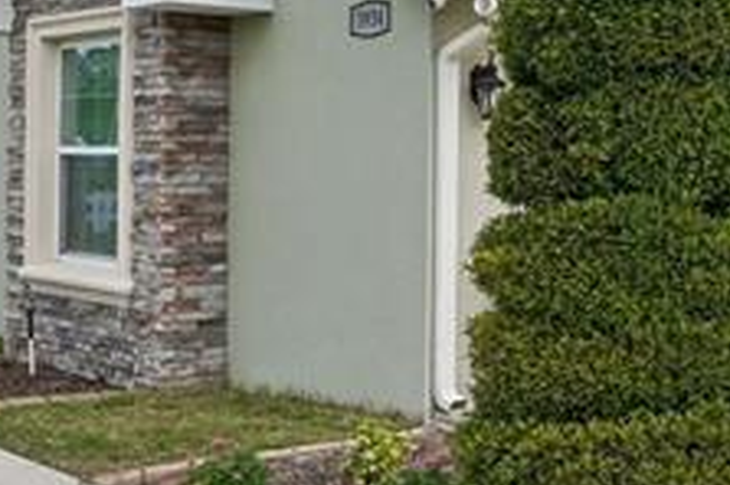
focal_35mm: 69
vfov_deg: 19.6
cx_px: 737
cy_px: 170
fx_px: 1397
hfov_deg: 27.5
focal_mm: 10
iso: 100
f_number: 8
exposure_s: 1/250
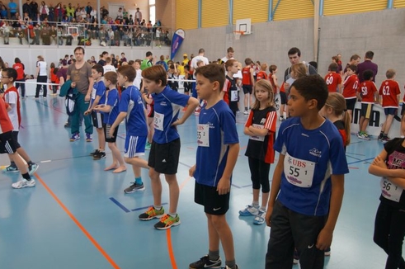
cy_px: 132
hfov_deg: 57.2
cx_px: 184
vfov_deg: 39.9
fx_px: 371
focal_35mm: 33
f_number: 4
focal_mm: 20
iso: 800
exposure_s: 1/160
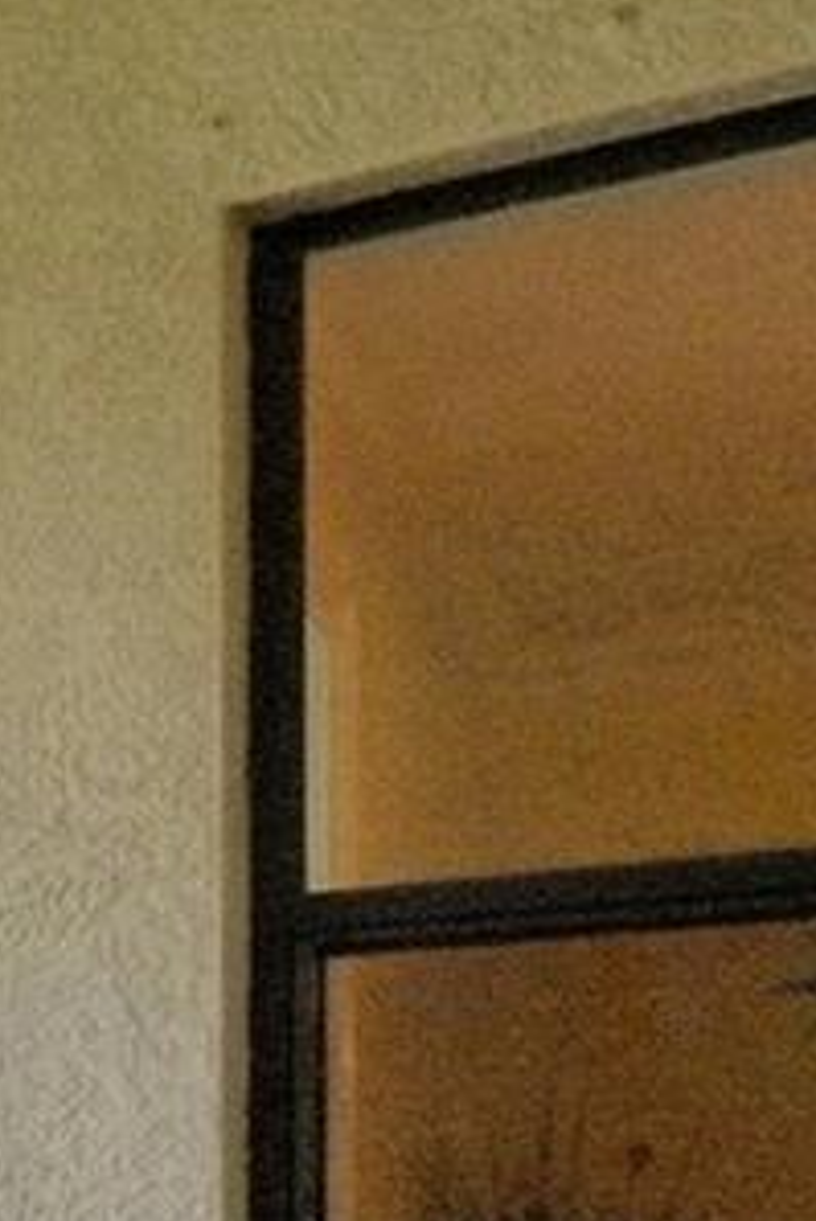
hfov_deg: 9.7
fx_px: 2547
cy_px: 1157
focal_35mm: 75
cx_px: -2001
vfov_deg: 25.9
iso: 400
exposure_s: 1/320
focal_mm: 14
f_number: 8
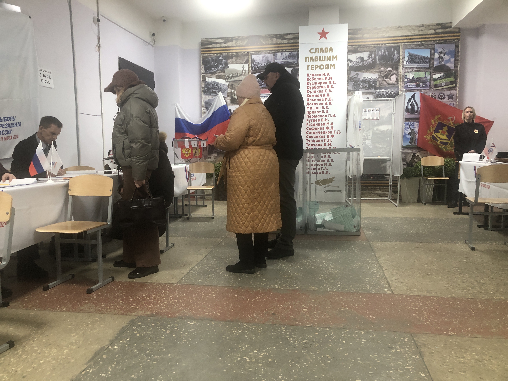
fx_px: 411
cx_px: 254
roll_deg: +0.2
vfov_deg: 49.7
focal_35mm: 28
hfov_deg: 63.4
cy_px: 190
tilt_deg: -6.6
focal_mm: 3.99
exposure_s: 1/17
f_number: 1.8
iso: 64
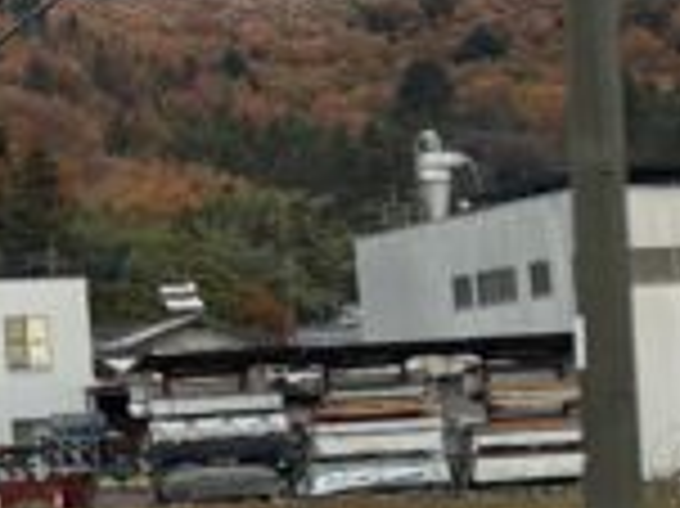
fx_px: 3749
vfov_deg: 7.7
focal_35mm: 191
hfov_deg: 9.9
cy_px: 85
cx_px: -493
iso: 25
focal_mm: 6
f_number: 2
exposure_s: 1/122
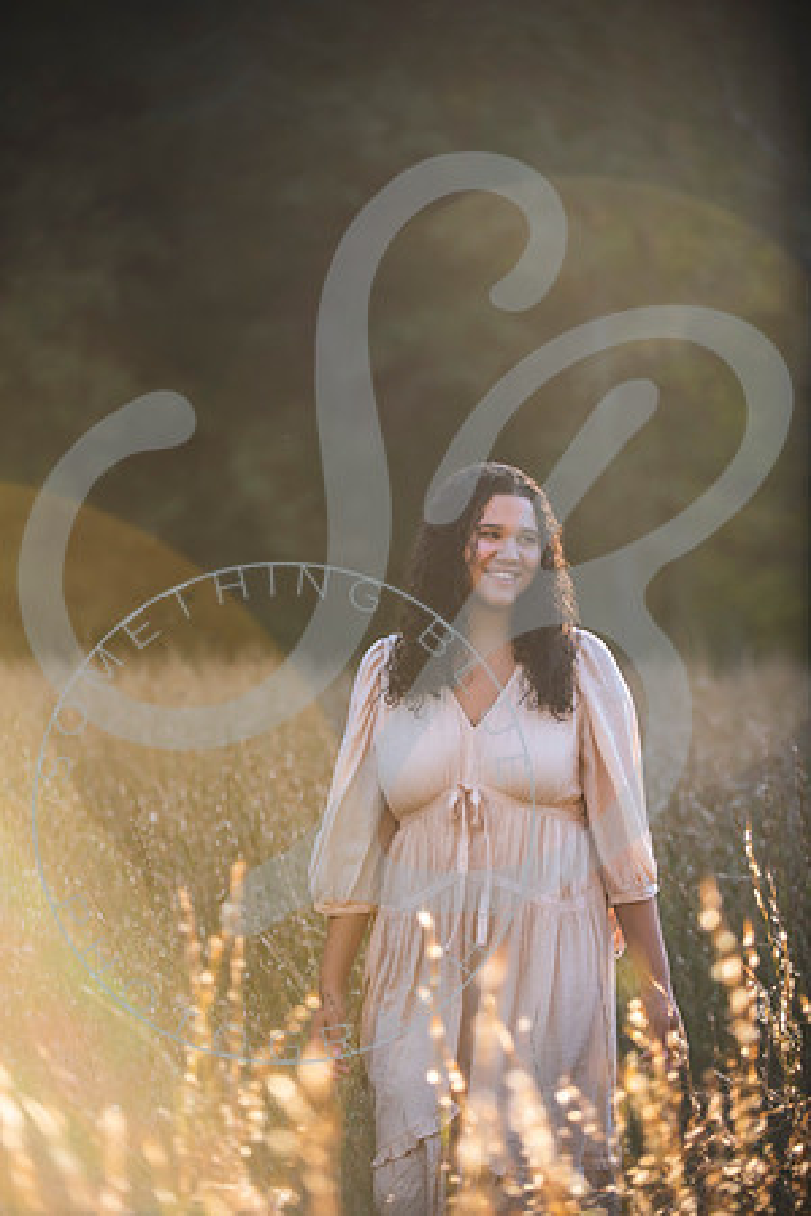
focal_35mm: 110
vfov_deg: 18.6
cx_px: 406
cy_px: 608
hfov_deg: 12.5
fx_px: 3717
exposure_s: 1/1250
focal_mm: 110
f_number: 2.8
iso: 200
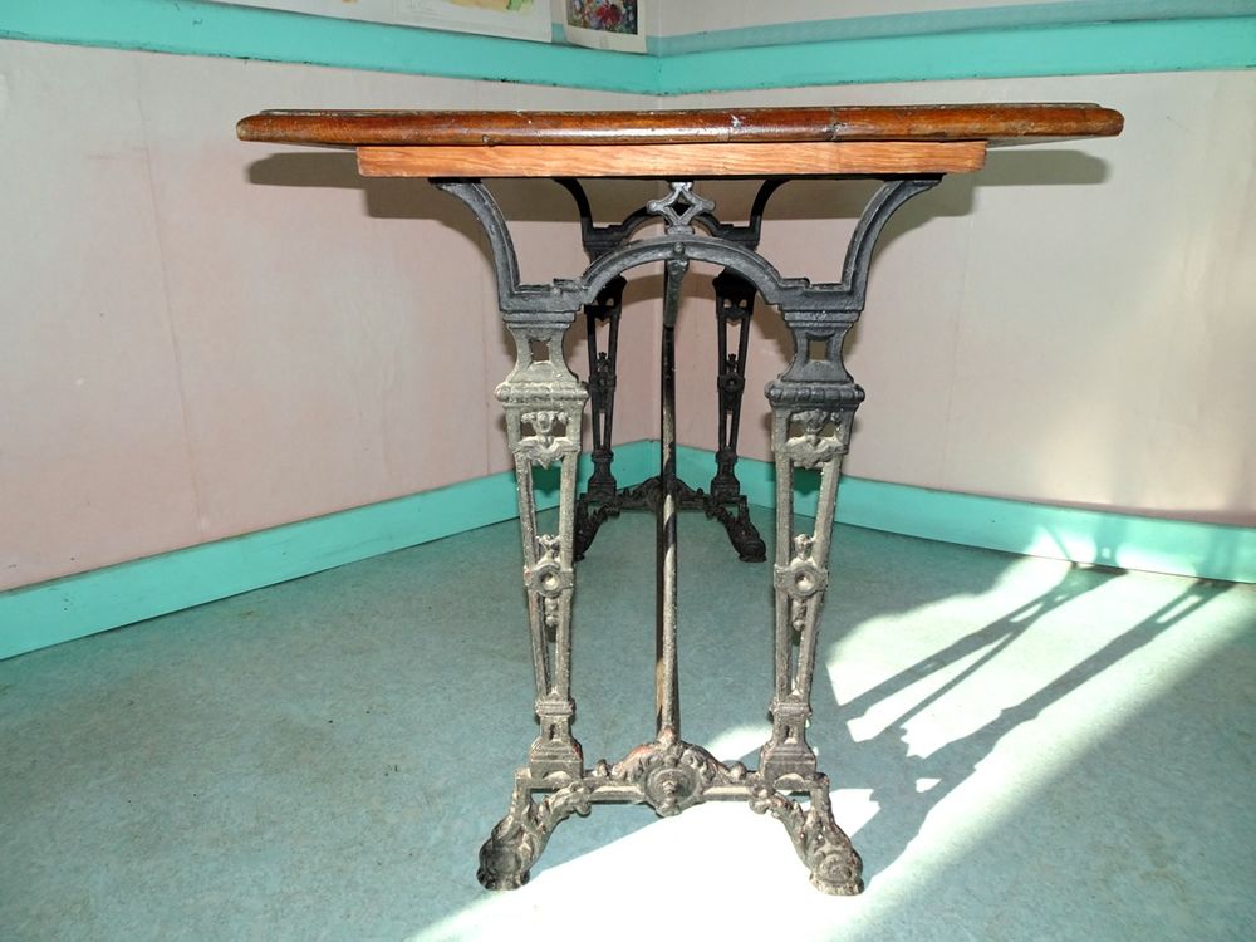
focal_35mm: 24
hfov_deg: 71.6
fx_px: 871
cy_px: 471
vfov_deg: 56.8
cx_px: 628
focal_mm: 4.1
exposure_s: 1/400
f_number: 3.5
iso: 160
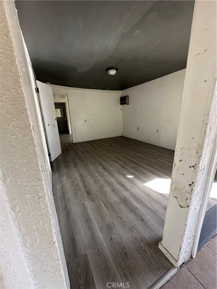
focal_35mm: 14
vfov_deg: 102.1
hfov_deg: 85.7
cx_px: 108
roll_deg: +3.2
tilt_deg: -15.4
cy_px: 144
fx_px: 117
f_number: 2.2
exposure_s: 1/99
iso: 160
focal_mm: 2.22
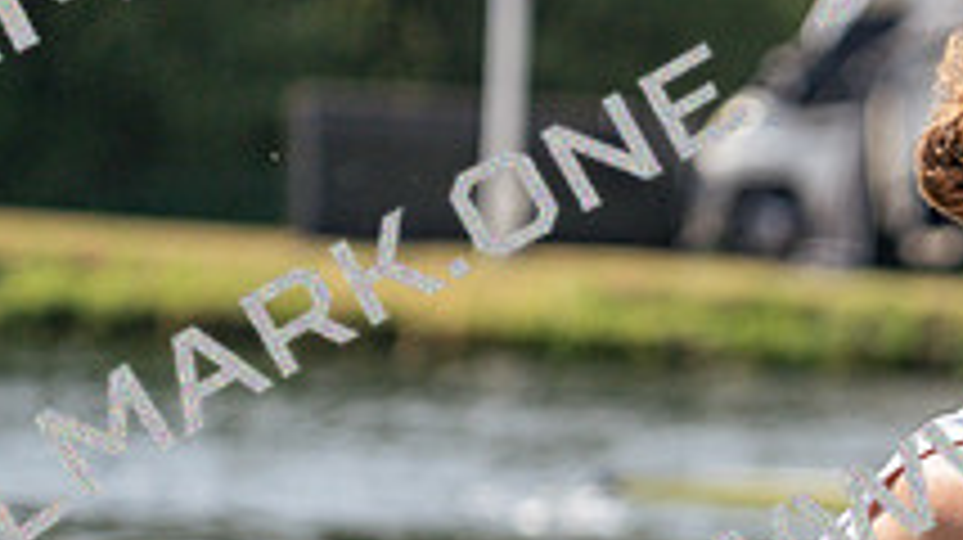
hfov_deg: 3.8
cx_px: 1220
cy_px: 646
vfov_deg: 2.1
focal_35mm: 569
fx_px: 14518
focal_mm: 200
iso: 200
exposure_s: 1/1600
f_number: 5.6
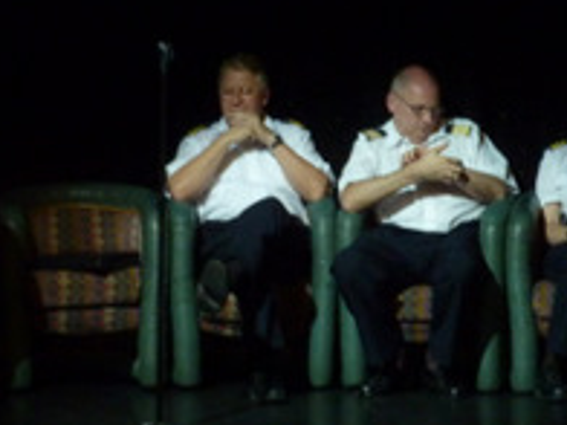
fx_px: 9271
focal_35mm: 566
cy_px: 185
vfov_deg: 2.6
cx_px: 312
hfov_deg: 3.5
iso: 400
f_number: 4.8
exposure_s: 1/8
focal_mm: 45.7
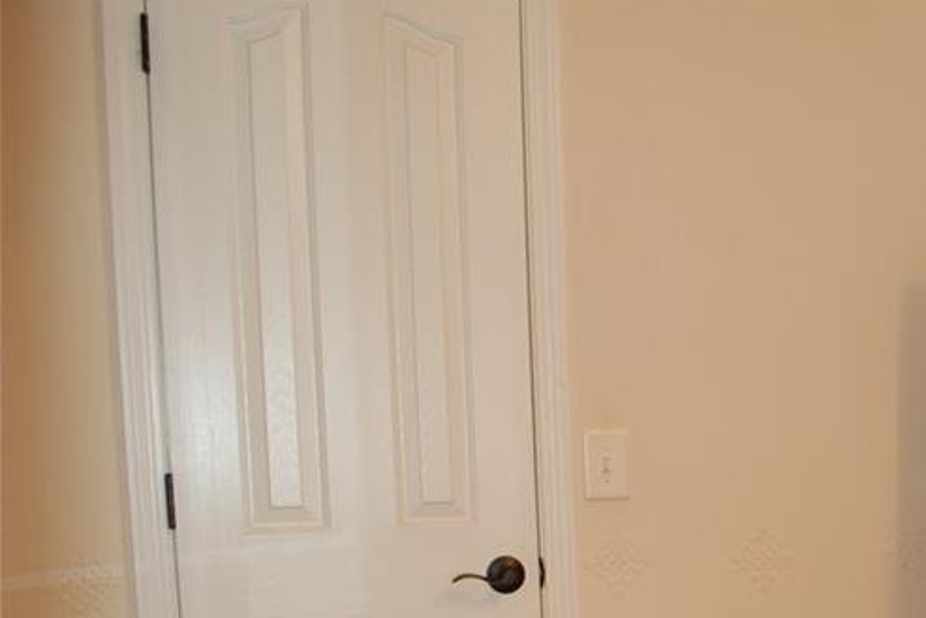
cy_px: 626
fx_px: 1441
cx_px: 960
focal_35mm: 56
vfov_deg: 23.2
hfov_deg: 32.3
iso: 400
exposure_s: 1/60
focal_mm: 18
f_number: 3.5
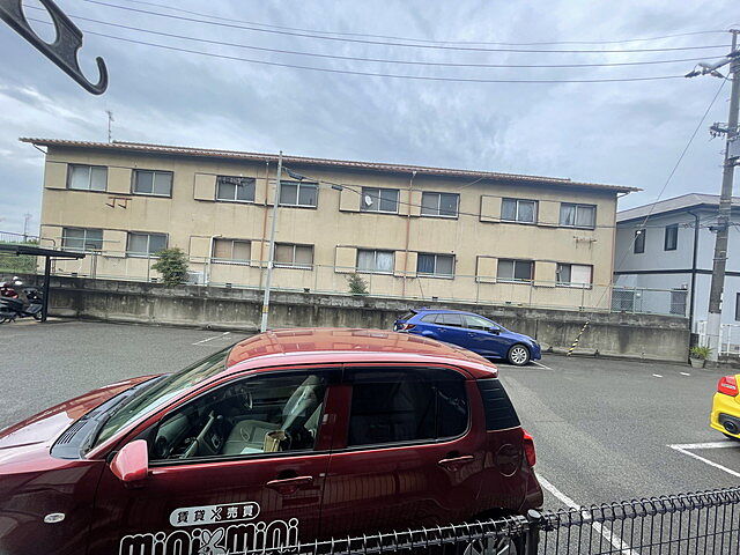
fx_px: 299
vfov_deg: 85.7
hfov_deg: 102.1
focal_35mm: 14
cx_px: 370
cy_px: 278
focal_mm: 1.55
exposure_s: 1/212
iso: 25
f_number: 2.4
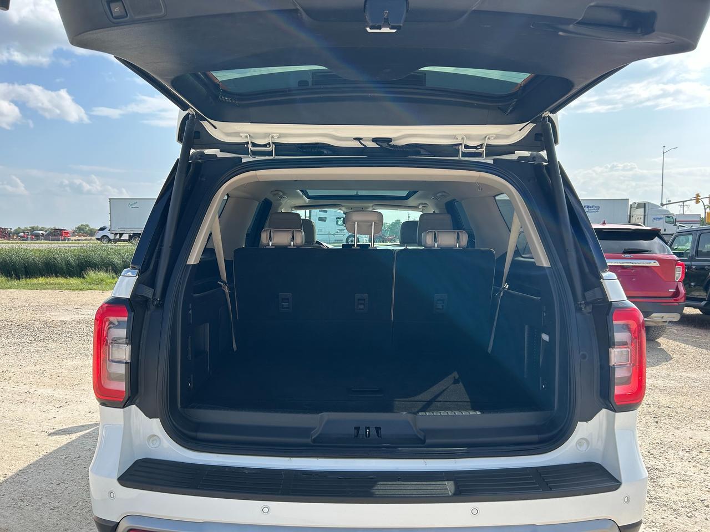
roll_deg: +0.2
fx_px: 533
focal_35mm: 26
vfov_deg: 53.1
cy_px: 266
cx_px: 355
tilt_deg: -3.3
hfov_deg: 67.3
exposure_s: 1/1901
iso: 50
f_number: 1.5
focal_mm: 5.7
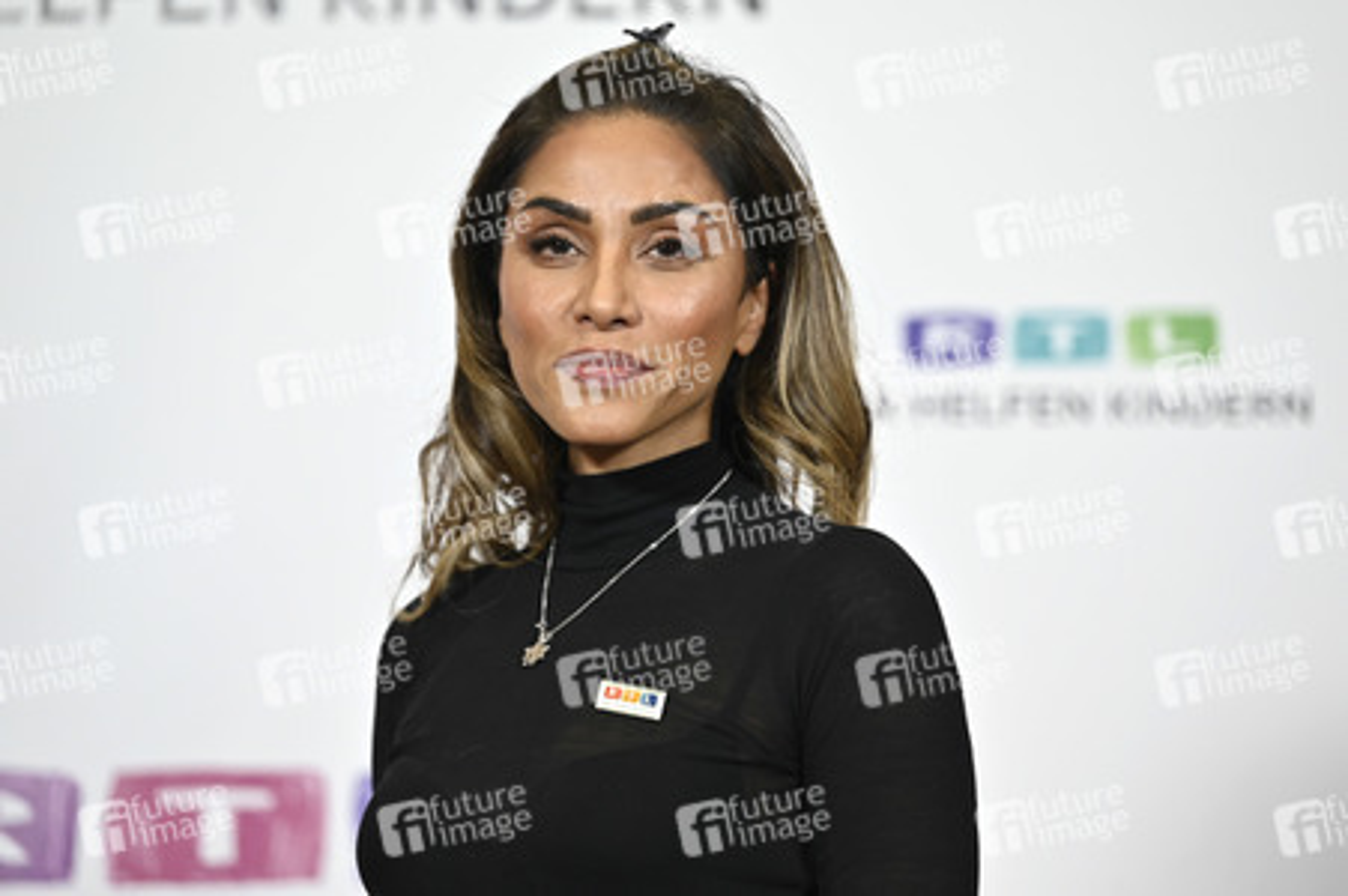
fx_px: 5799
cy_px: 448
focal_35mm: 155
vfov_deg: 8.8
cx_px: 674
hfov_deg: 13.3
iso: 1000
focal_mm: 155
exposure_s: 1/640
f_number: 2.8
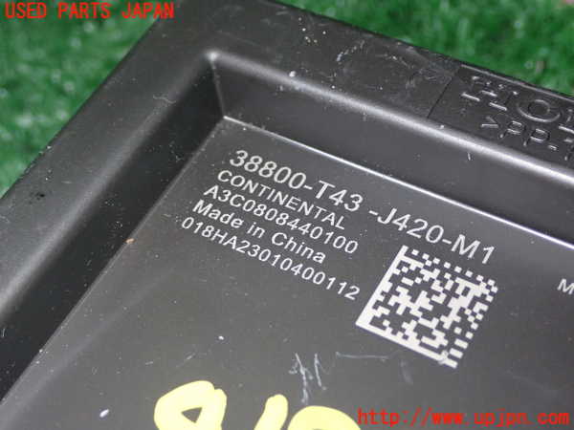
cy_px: 215
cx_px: 287
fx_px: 1111
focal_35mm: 67
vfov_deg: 21.9
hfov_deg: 29.0
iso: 400
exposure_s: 1/60
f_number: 11
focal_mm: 11.88
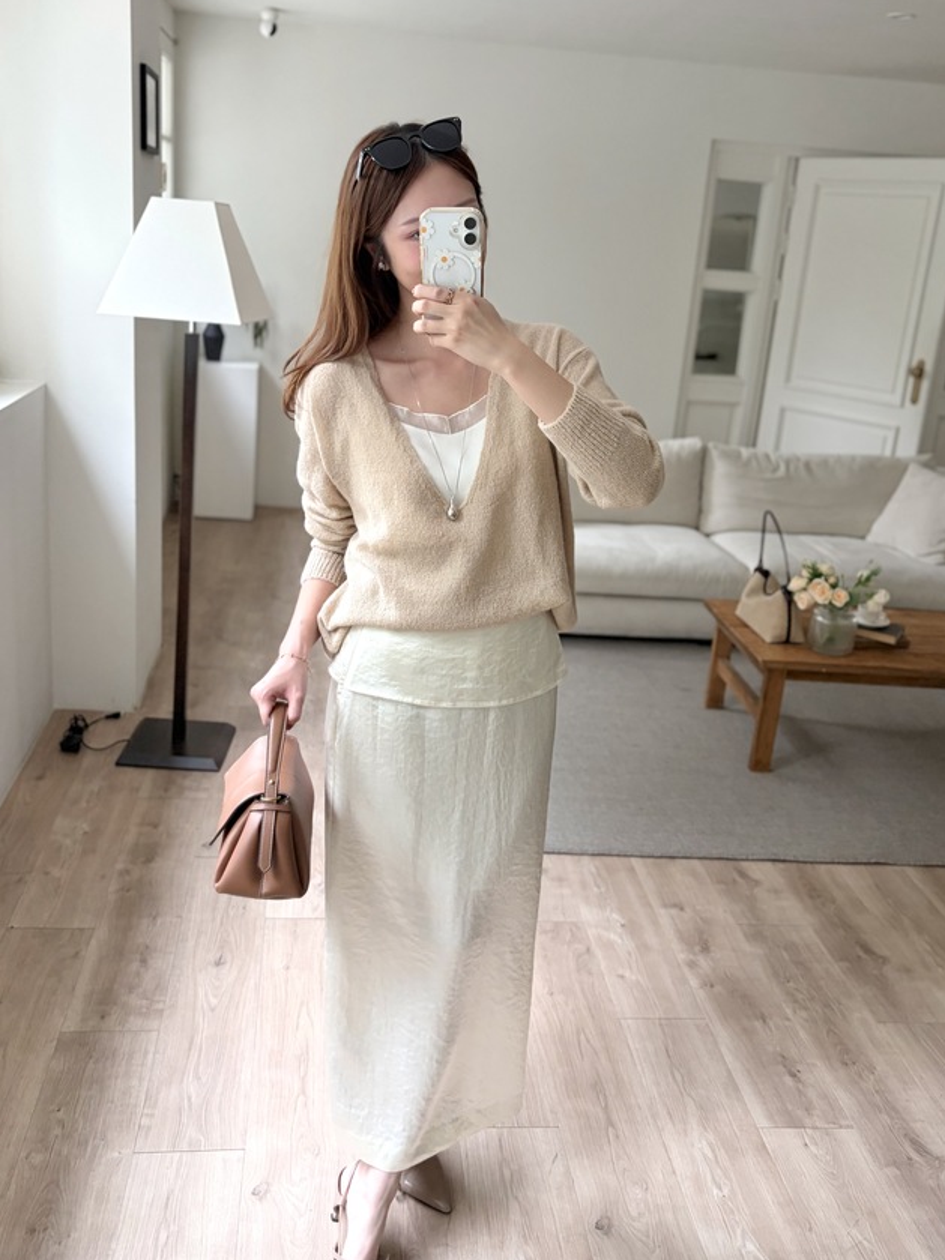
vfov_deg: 58.3
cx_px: 443
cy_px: 575
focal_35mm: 31
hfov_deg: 45.4
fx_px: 1129
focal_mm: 5.96
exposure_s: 1/60
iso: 160
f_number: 1.6
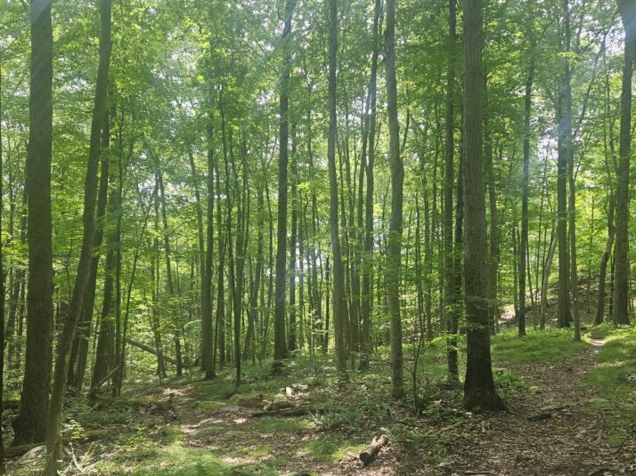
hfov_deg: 55.2
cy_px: 312
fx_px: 606
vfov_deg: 42.4
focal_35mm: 33
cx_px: 355
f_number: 1.8
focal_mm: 5.4
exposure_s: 1/180
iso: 32
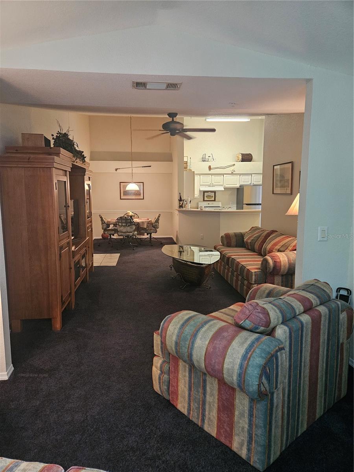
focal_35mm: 23
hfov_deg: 58.9
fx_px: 314
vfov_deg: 73.9
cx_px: 177
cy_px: 236
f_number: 1.8
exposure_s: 1/60
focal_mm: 5.4
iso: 640
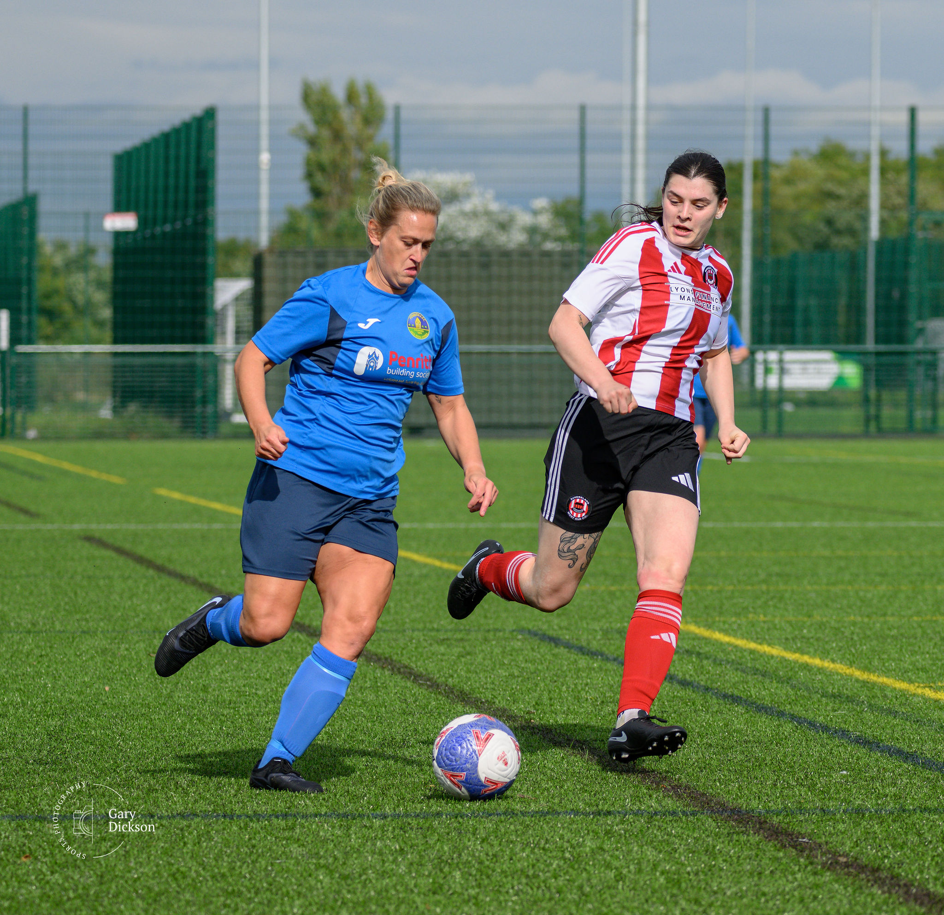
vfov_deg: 6.6
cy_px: 376
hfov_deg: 6.8
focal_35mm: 262
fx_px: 7975
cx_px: 653
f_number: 4.8
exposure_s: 1/1600
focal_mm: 140
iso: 220
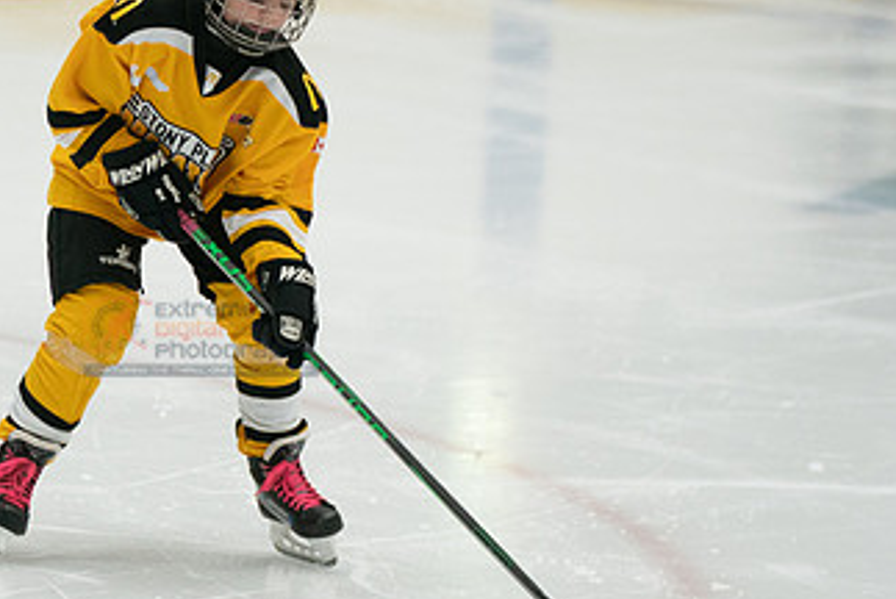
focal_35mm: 349
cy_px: 211
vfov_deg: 3.9
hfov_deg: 5.9
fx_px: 8694
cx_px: 173
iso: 2500
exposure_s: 1/2000
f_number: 3.2
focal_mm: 140
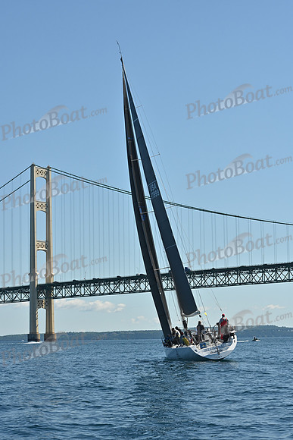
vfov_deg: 23.6
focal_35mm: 86
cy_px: 220
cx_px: 146
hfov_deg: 15.9
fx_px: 1049
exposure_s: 1/1000
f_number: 10
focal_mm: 86
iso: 320
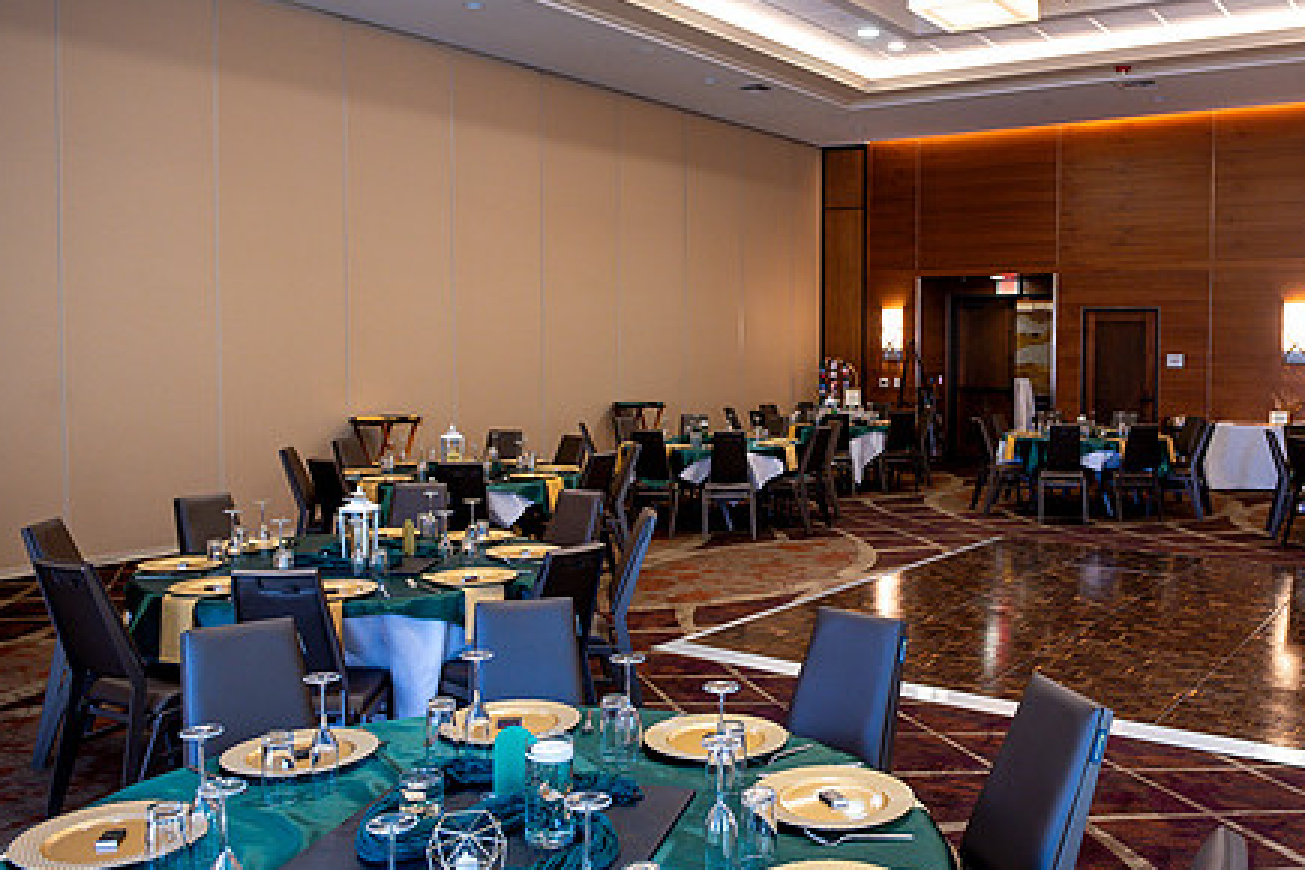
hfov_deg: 58.1
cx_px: 804
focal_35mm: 32
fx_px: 1160
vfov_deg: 41.1
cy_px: 406
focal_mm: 24
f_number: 4
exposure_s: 1/80
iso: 1250
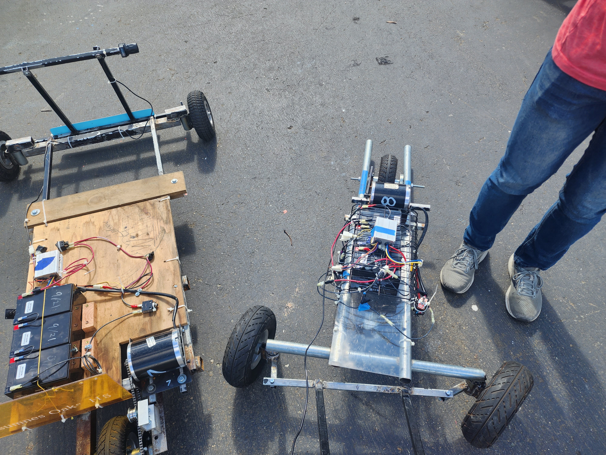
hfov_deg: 73.9
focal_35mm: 23
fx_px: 403
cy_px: 228
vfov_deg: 58.9
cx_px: 303
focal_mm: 6.4
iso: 12
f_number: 1.8
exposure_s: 1/251
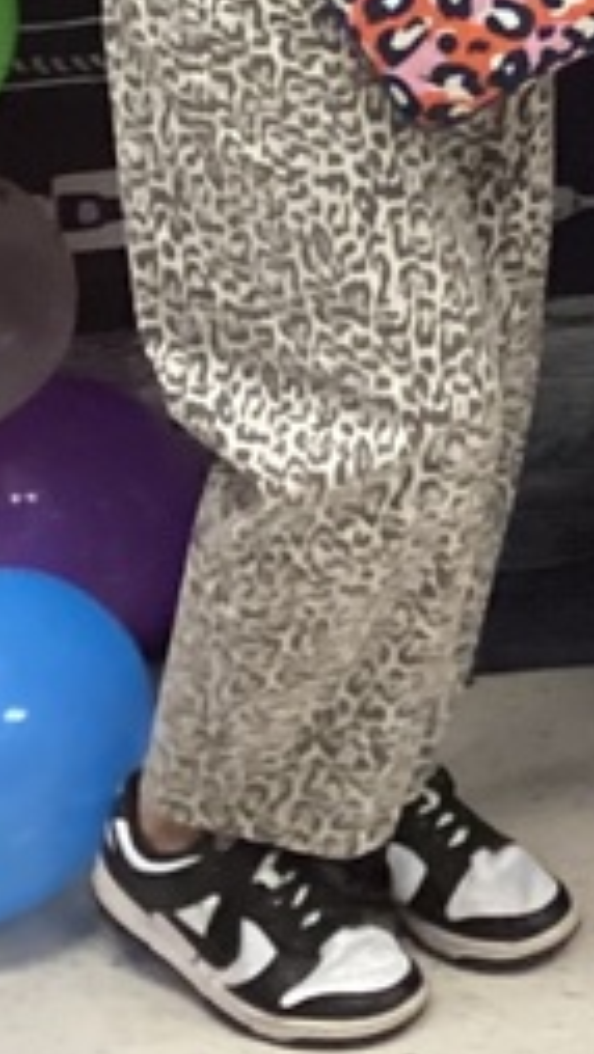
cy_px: -739
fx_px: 3806
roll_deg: +1.4
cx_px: 1192
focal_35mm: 136
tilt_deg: -10.1
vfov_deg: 14.3
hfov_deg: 8.5
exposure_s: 1/60
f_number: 2.4
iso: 320
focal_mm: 3.3
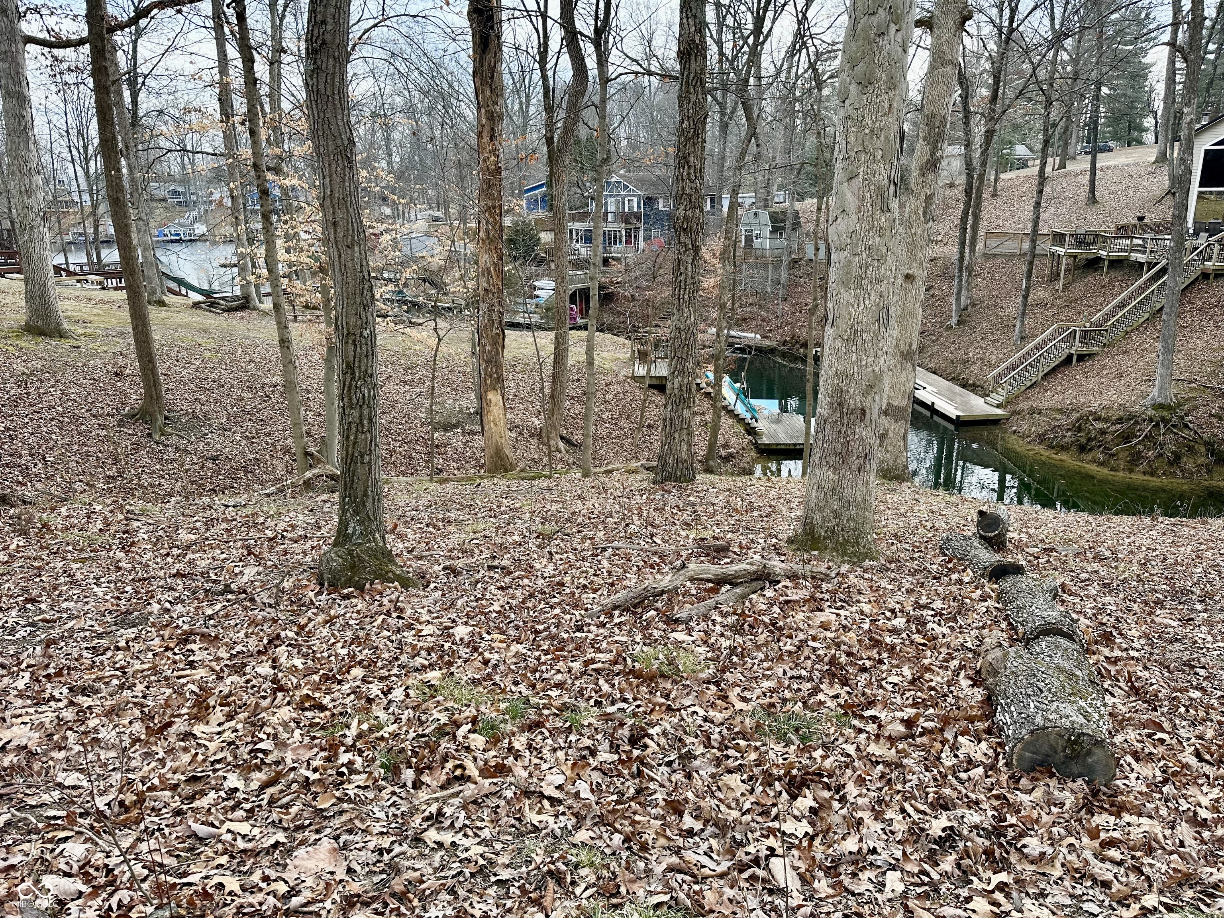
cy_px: 459
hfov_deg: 71.6
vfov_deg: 56.8
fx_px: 849
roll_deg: +1.5
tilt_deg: -17.4
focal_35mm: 24
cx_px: 612
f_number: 1.78
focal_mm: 6.86
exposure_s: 1/803
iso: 80
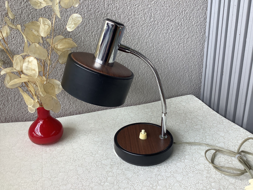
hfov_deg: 58.4
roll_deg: +2.3
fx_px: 227
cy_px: 95
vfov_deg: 45.4
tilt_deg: -21.1
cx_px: 126
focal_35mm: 31
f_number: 2.4
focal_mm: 3.3
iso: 25
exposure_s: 1/193
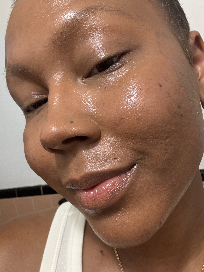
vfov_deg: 60.0
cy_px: 136
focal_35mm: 30
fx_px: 236
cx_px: 102
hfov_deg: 46.8
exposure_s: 1/40
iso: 250
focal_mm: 2.69
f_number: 1.9
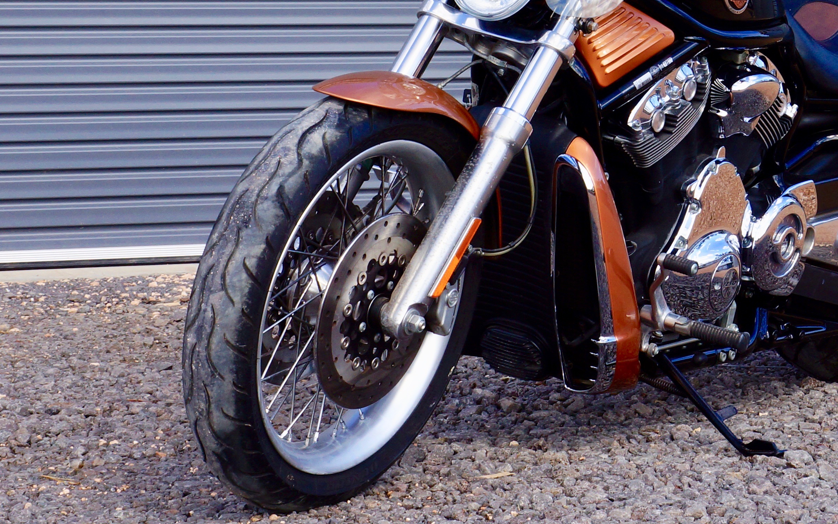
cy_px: 79
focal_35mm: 133
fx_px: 3044
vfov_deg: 9.8
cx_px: 744
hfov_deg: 15.5
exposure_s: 1/100
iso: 100
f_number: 13
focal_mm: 35
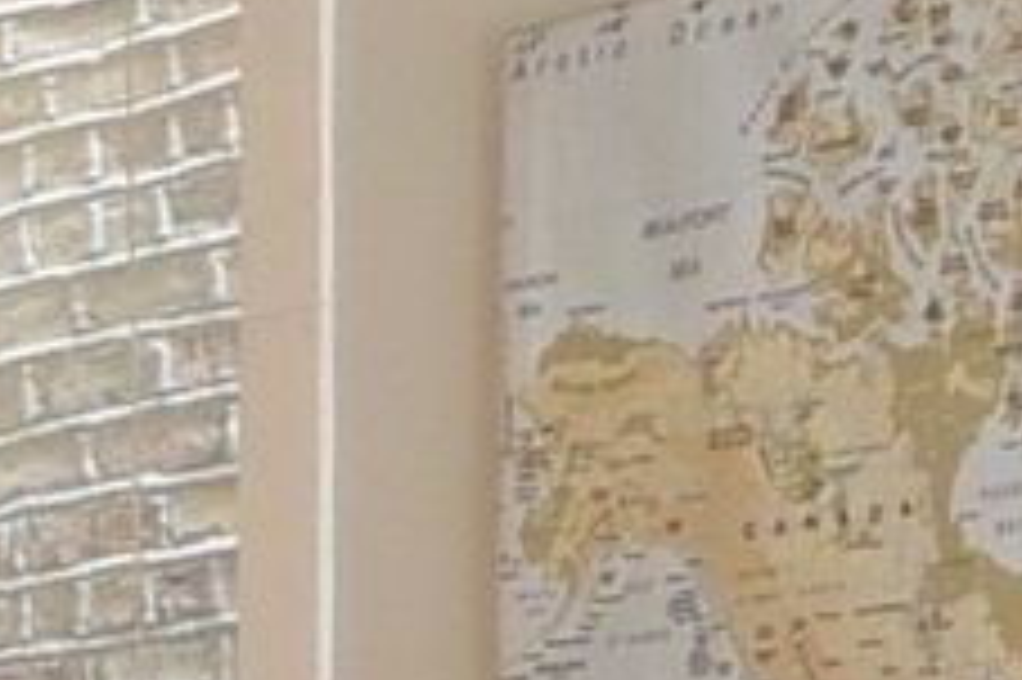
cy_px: 1693
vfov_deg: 6.7
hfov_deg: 10.0
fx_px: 5475
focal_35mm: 193
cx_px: -873
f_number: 3.5
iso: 500
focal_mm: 10
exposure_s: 1/60
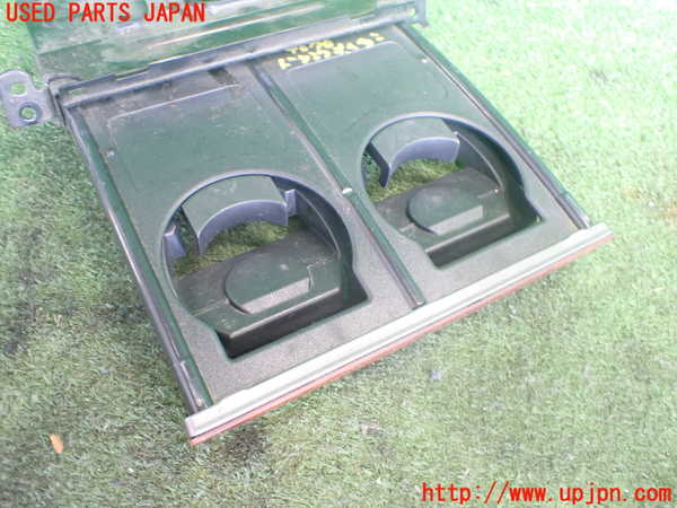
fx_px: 587
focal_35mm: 30
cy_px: 254
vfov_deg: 46.8
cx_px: 338
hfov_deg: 60.0
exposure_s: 1/30
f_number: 2.3
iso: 800
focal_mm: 5.4
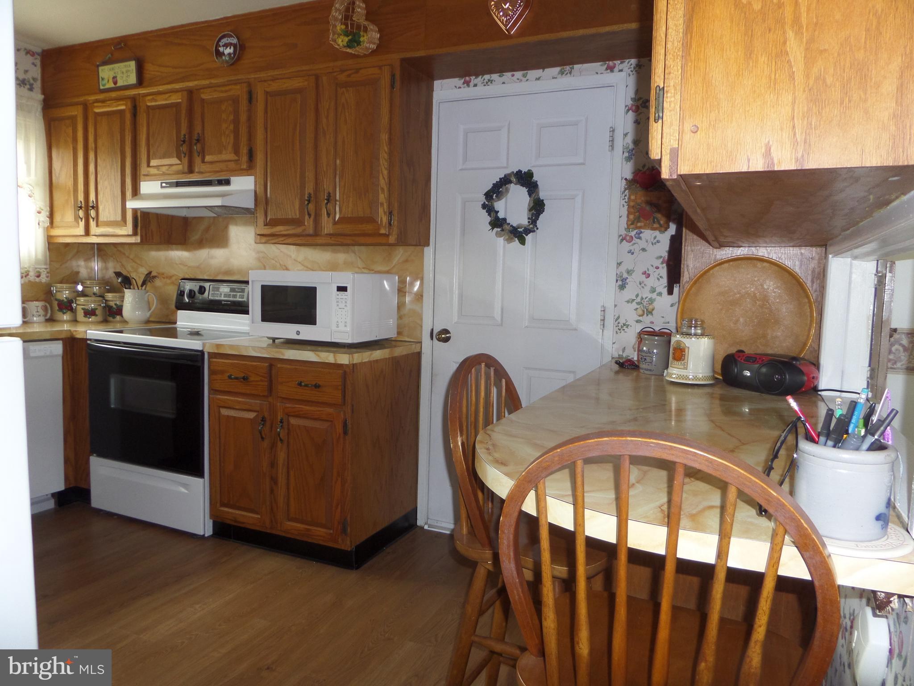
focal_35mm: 24
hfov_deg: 71.6
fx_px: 634
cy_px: 343
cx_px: 457
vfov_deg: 56.8
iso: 120
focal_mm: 4
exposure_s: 1/30
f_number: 3.2
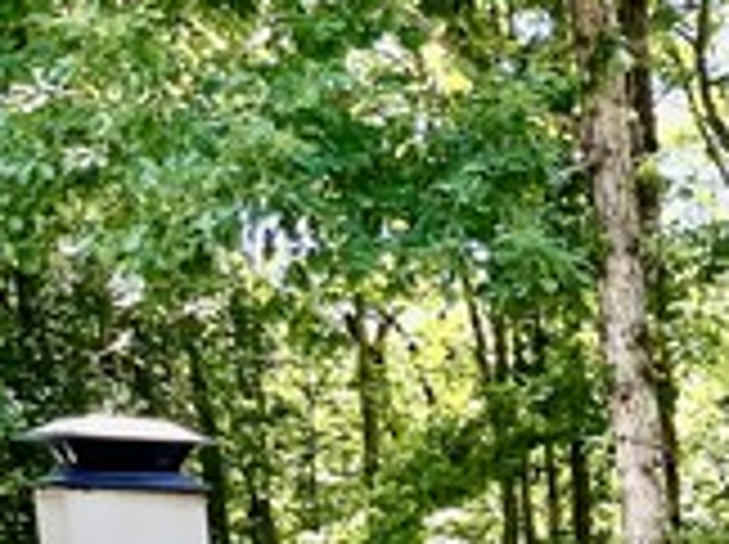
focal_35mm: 103
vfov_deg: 12.9
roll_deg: -0.7
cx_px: 1242
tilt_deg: -11.9
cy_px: 1012
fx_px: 2166
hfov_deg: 16.5
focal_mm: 5.1
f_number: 1.6
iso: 40
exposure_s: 1/152
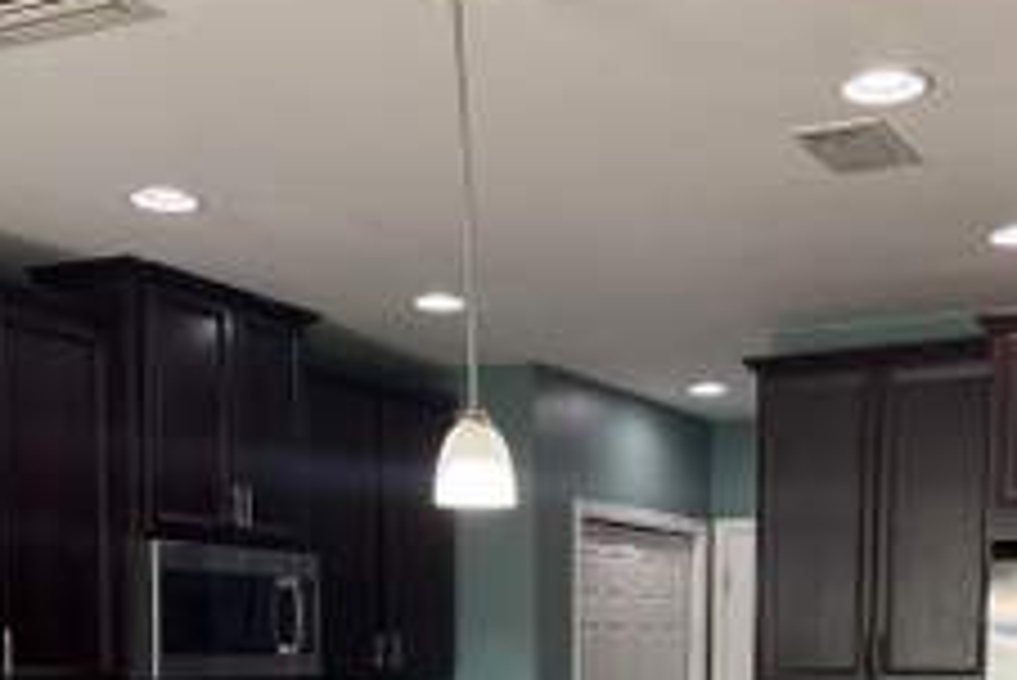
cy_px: 743
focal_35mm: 53
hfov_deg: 37.3
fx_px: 1498
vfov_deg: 24.0
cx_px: 634
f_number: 1.78
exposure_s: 1/120
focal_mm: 6.76
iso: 200
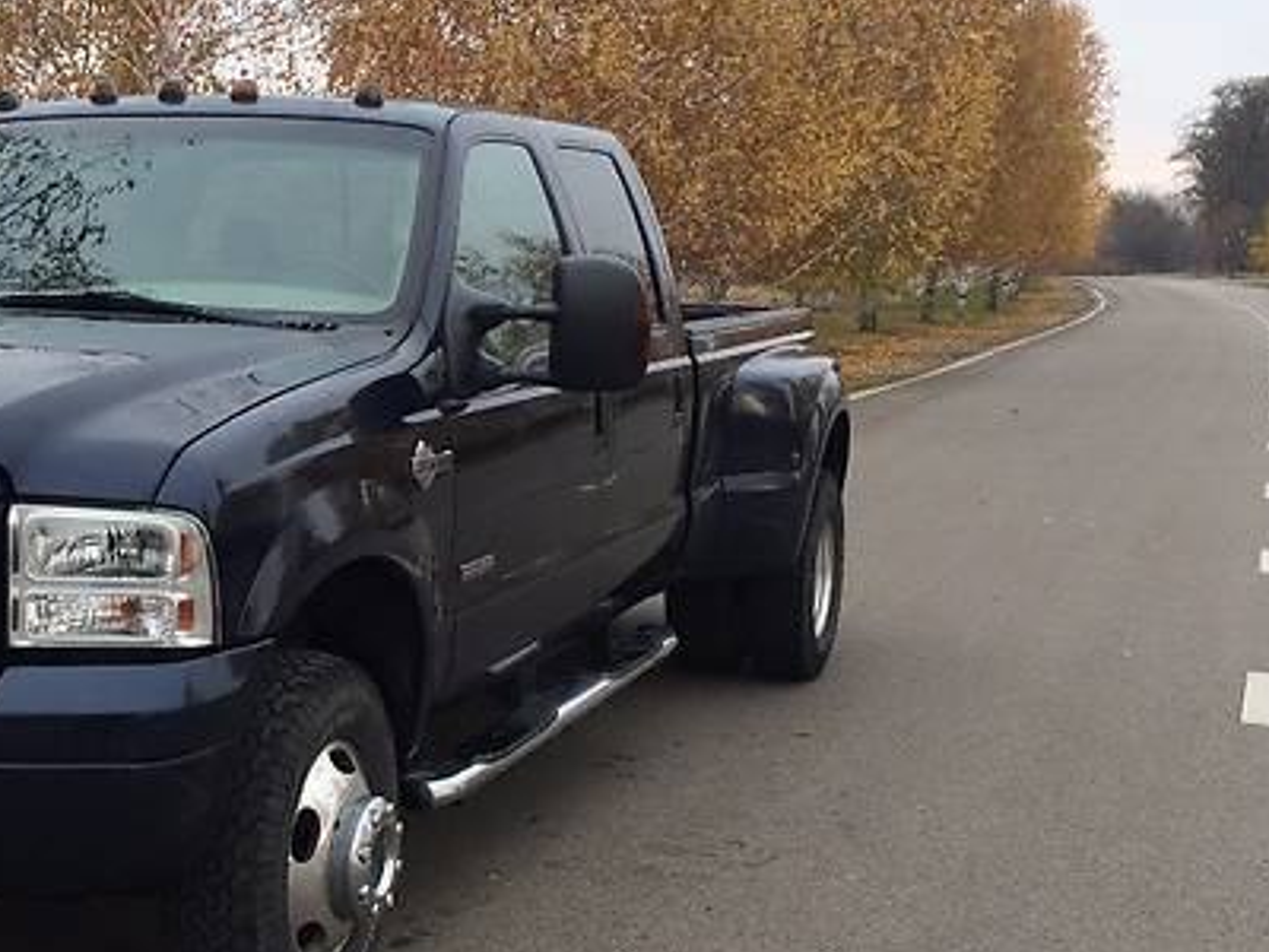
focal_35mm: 58
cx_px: 130
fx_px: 2126
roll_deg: +0.2
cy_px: 619
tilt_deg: -8.8
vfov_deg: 25.1
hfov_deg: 31.7
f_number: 2.2
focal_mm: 4.2
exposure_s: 1/410
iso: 32
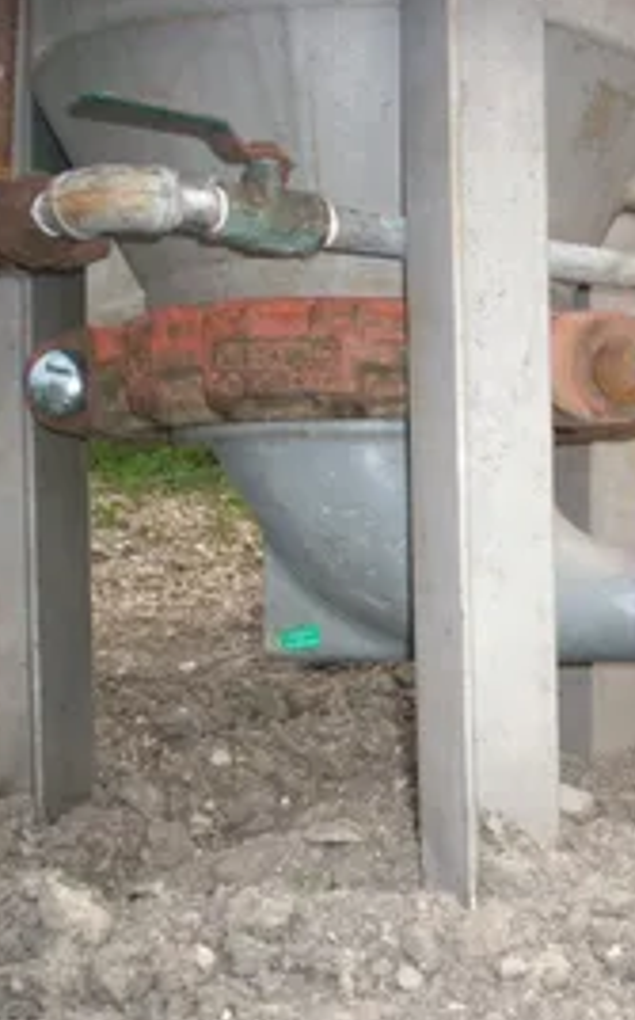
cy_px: 556
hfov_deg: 22.1
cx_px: 593
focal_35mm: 57
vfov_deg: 35.7
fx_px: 1582
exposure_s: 1/288
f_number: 4.5
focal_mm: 5.9
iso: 100
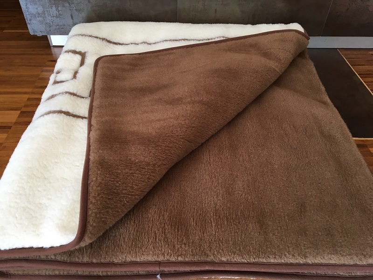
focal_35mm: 29
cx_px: 186
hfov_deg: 61.7
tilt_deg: -45.4
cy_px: 140
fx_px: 312
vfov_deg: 48.2
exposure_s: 1/33
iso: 64
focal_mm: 4.15
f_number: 2.2
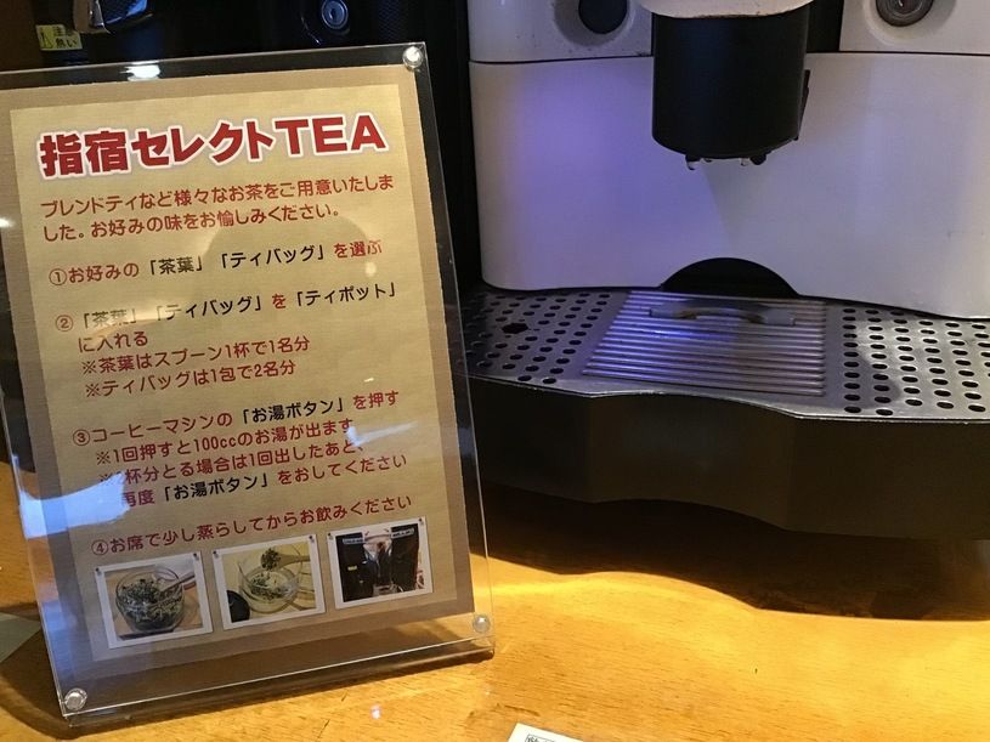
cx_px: 495
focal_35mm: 31
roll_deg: +3.0
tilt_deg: -25.3
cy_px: 371
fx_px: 886
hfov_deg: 58.4
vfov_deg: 45.4
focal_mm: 3.3
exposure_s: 1/30
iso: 250
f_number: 2.4
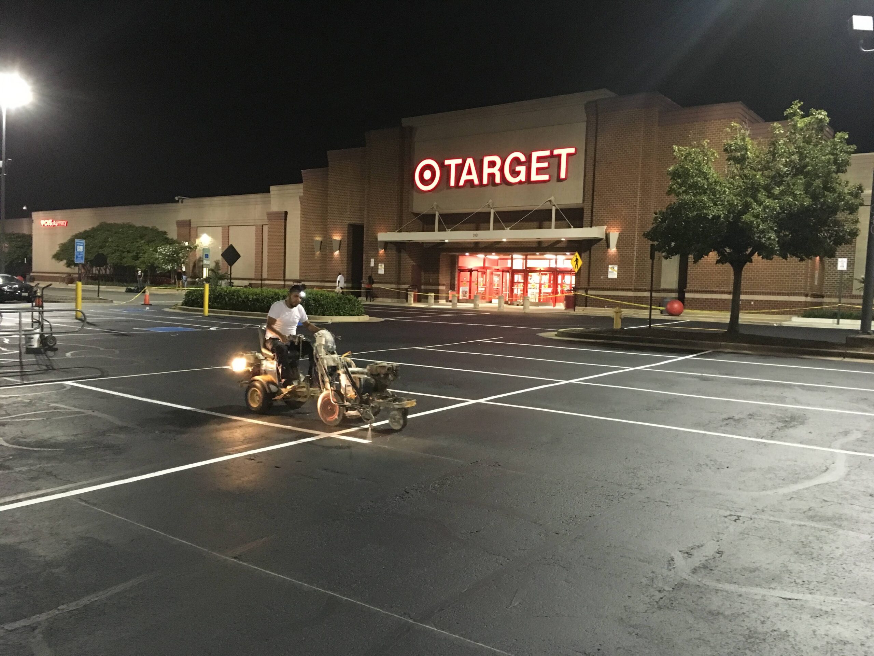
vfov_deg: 48.2
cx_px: 437
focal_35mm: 29
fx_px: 732
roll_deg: -1.7
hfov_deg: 61.7
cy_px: 328
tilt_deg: -3.0
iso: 250
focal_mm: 4.15
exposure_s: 1/15
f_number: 2.2
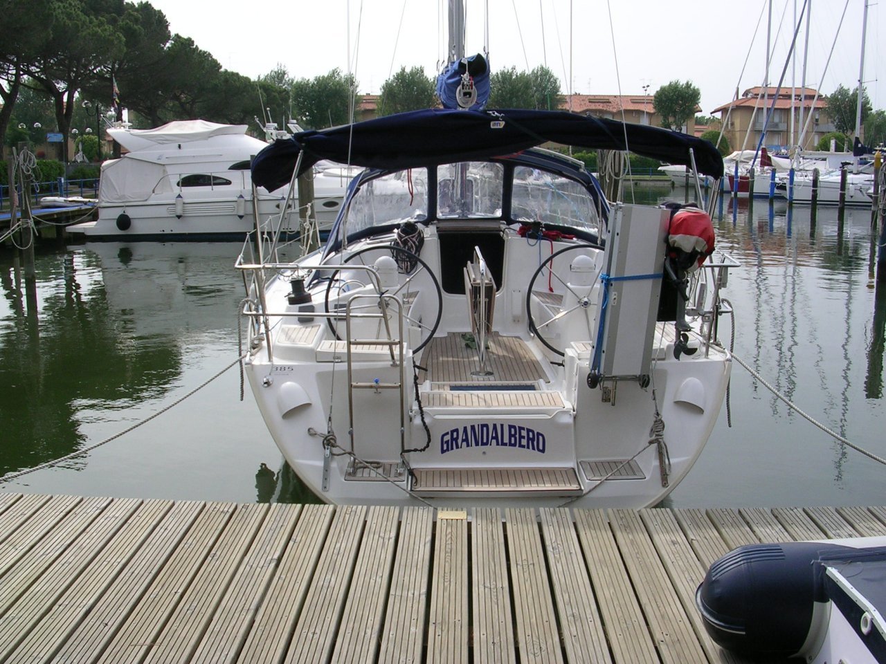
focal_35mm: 38
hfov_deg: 49.0
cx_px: 443
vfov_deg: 37.7
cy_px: 332
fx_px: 973
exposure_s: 1/237
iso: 50
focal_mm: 5.8
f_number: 5.6
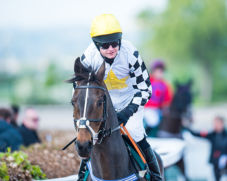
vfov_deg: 3.4
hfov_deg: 4.3
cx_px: 136
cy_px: 90
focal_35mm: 451
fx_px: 3029
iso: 160
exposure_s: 1/400
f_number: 5
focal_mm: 400
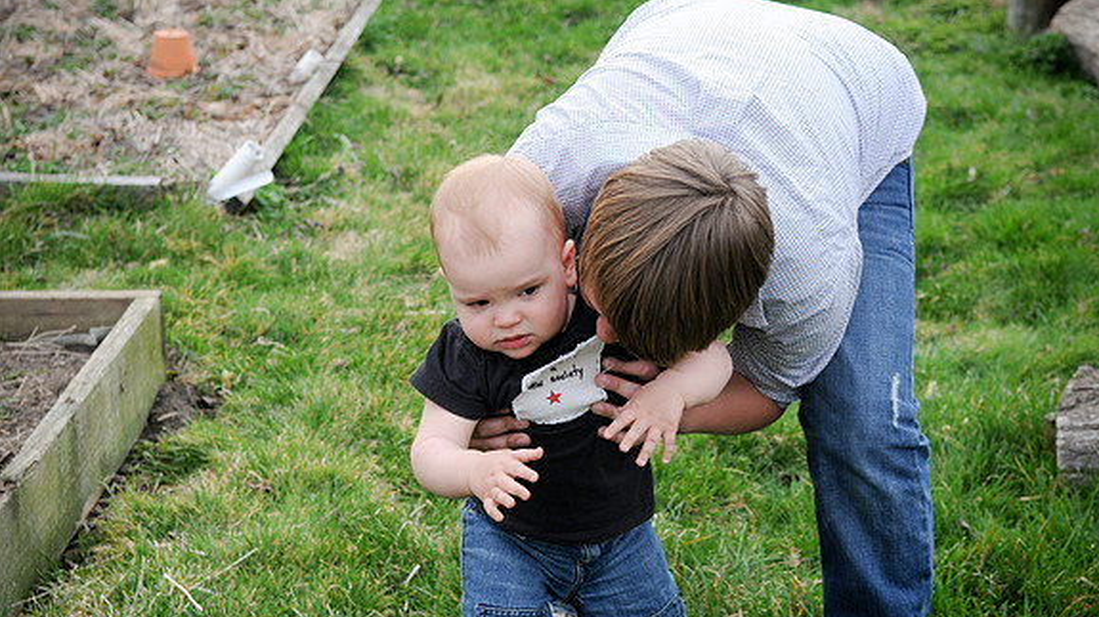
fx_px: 2214
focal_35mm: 76
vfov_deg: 15.9
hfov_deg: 27.9
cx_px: 552
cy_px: 349
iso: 400
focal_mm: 48
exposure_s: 1/320
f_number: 5
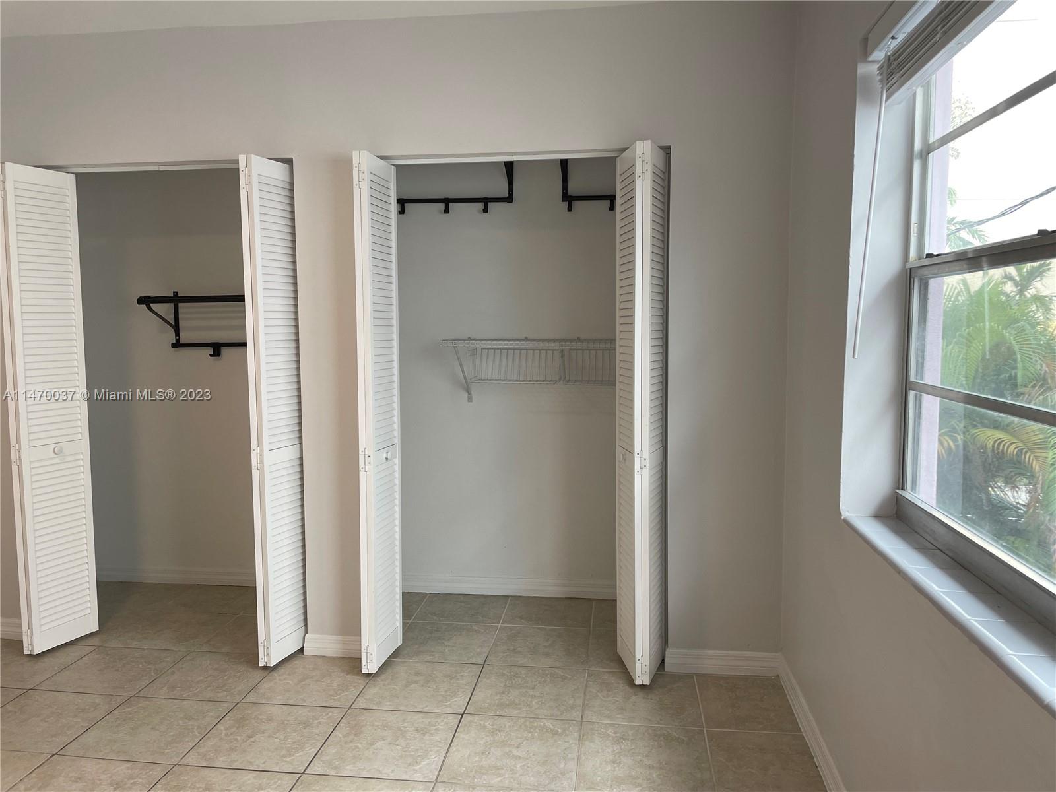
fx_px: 793
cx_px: 528
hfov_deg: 67.3
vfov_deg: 53.1
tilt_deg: -6.0
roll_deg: +1.0
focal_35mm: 26
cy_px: 396
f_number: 1.6
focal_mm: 4.2
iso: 50
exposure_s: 1/121
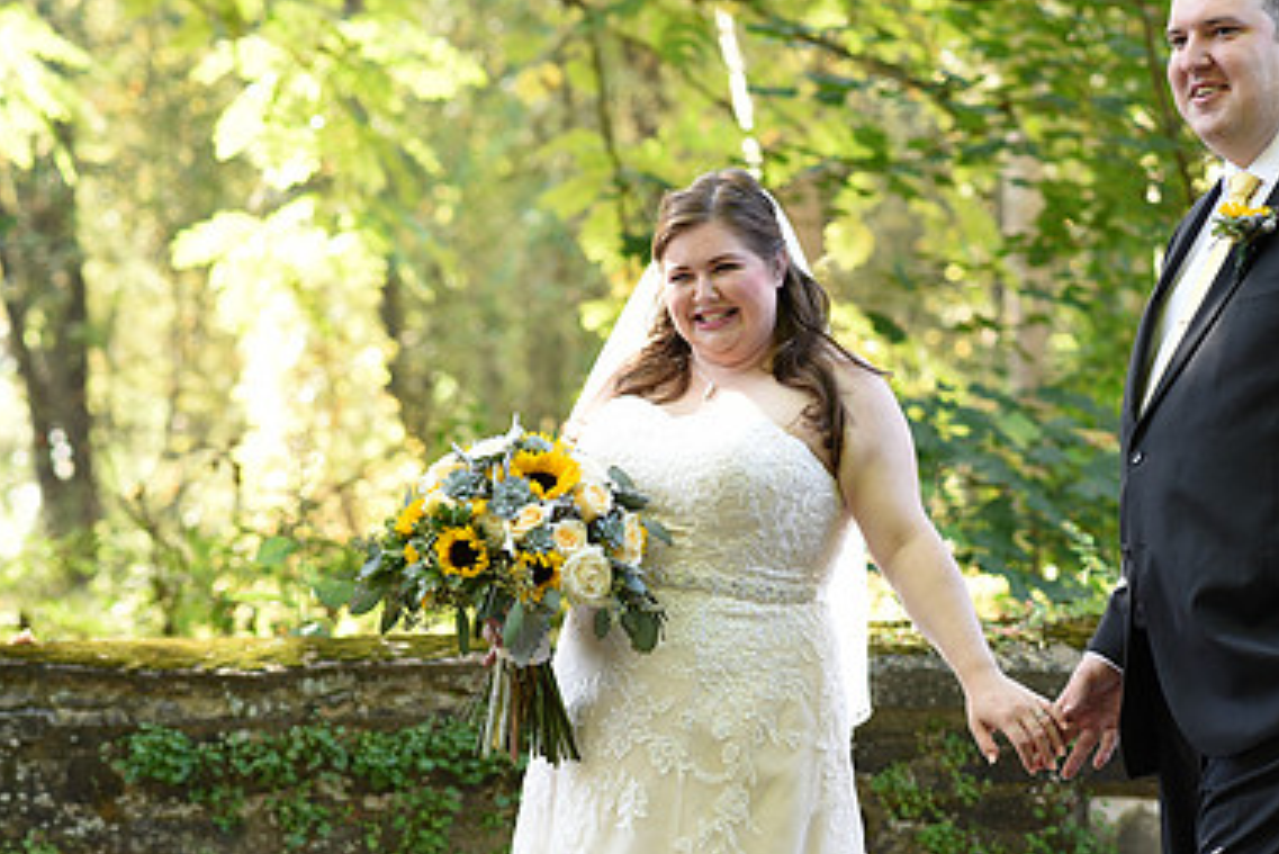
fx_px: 4620
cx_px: 780
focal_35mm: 130
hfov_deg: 15.7
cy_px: 511
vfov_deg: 10.6
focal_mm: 85
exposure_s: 1/200
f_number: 3.5
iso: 500
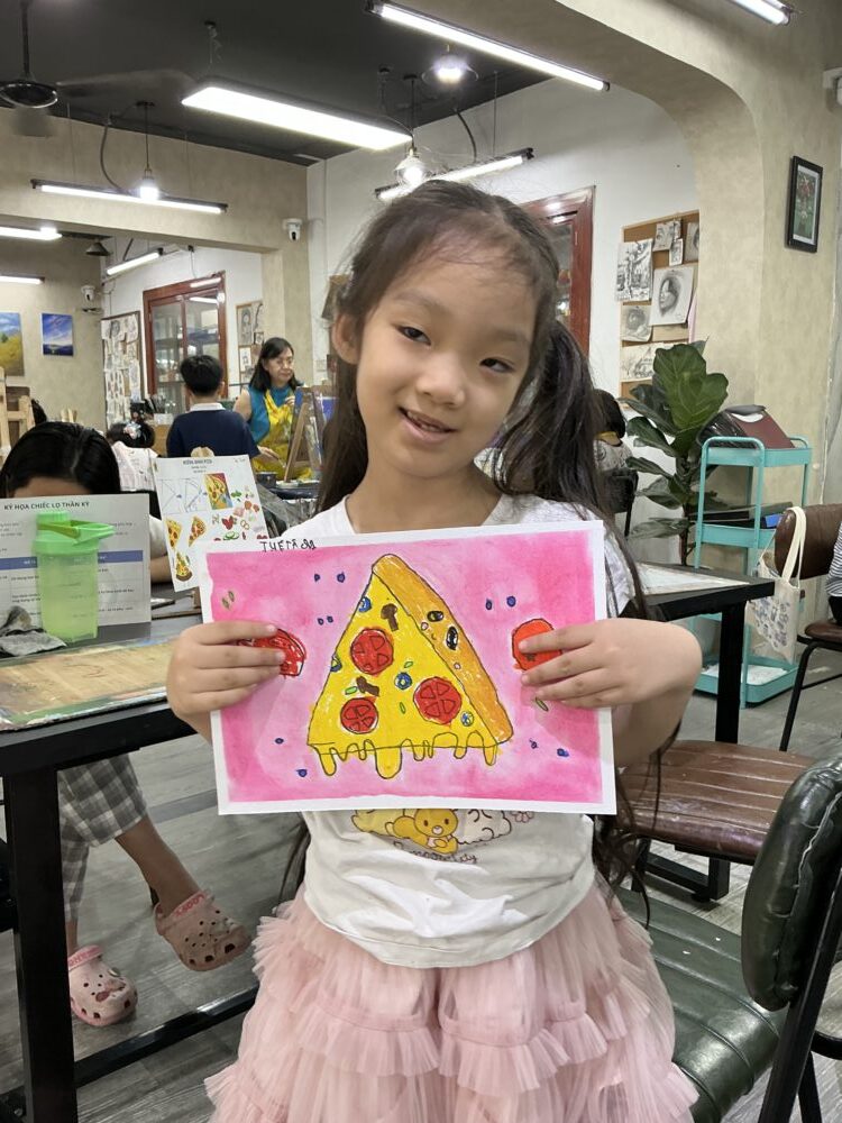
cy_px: 562
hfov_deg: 49.7
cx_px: 421
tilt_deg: -7.9
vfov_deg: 63.4
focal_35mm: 28
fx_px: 908
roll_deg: -0.8
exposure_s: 1/50
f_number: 1.8
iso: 50
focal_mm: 3
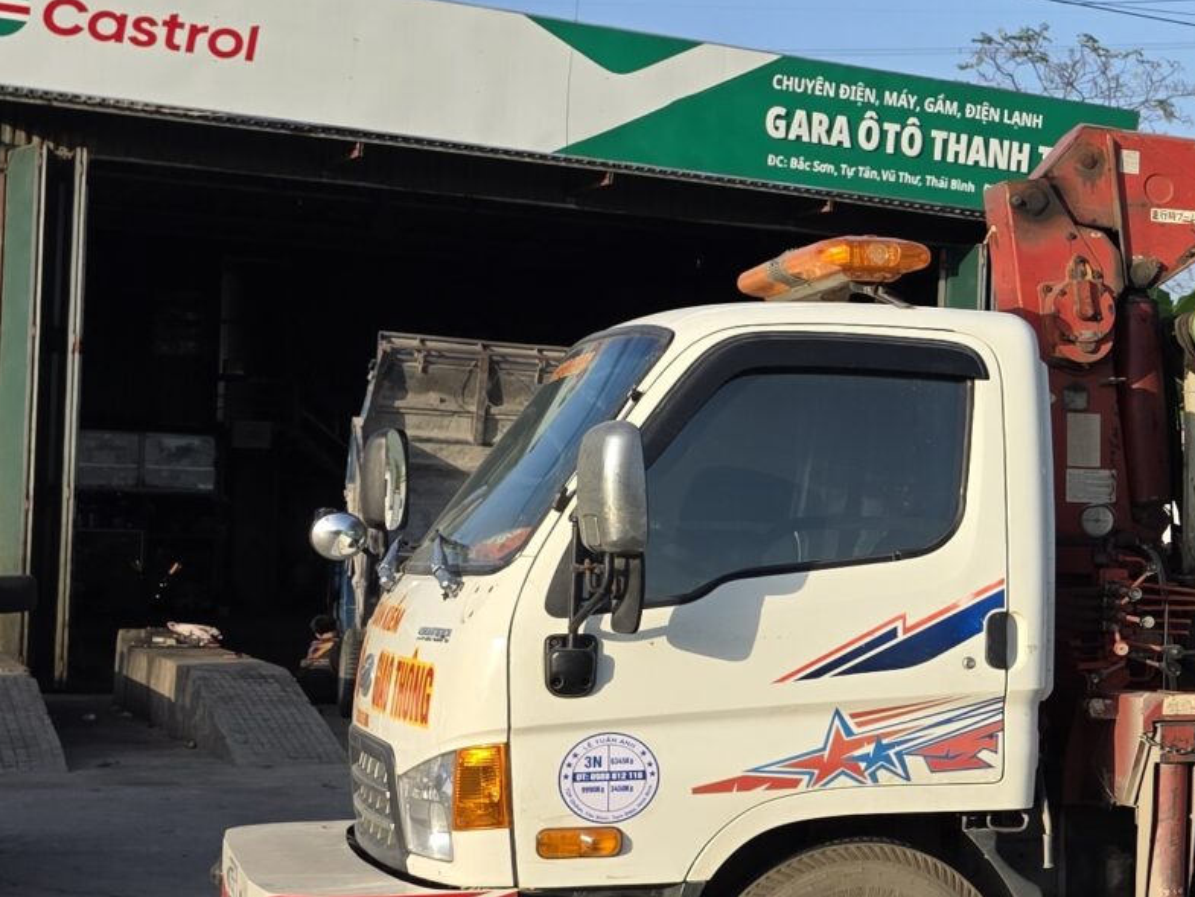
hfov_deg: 21.9
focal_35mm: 75
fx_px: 2590
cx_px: 1754
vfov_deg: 19.6
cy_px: 507
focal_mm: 6.3
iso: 80
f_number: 1.7
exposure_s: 1/3972
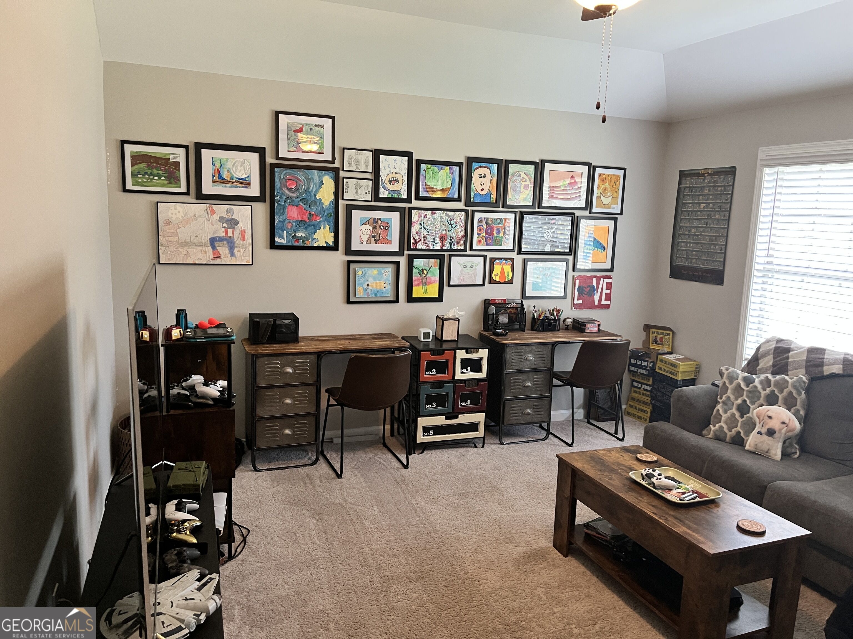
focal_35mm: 26
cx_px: 426
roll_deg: -2.2
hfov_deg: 67.3
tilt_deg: -9.0
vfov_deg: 53.1
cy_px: 320
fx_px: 641
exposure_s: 1/60
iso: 320
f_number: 1.6
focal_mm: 5.1
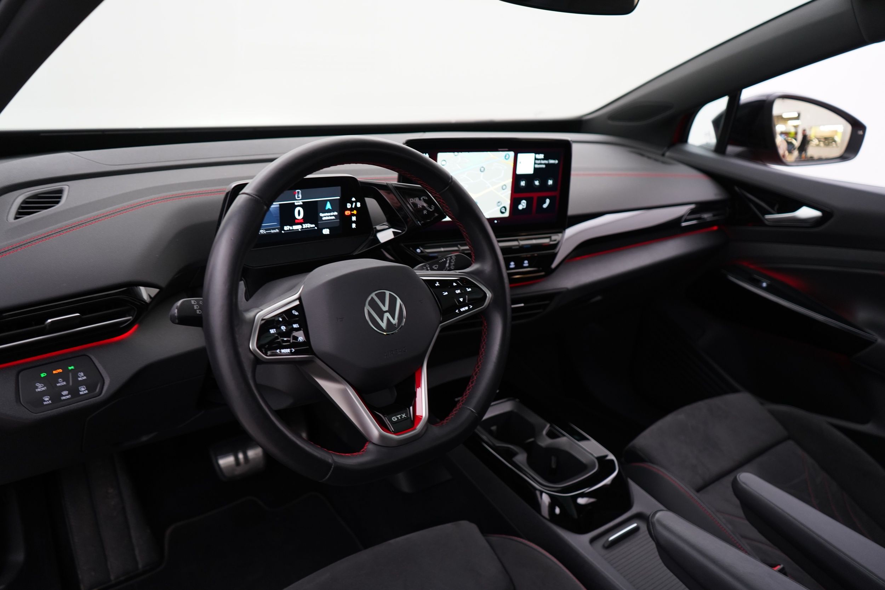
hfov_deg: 65.5
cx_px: 442
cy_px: 295
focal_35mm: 28
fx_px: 688
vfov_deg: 46.4
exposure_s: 1/30
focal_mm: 28
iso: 1250
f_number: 3.5
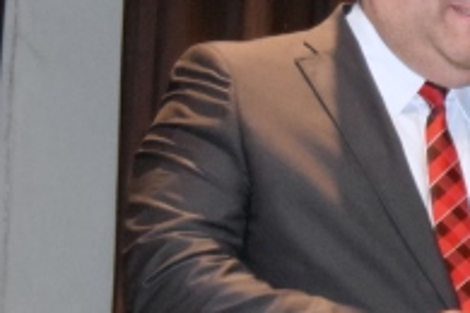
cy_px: 138
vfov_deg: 5.6
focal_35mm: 245
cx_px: 651
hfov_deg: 8.3
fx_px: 3194
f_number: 4.2
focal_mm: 31
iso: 3200
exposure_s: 1/60
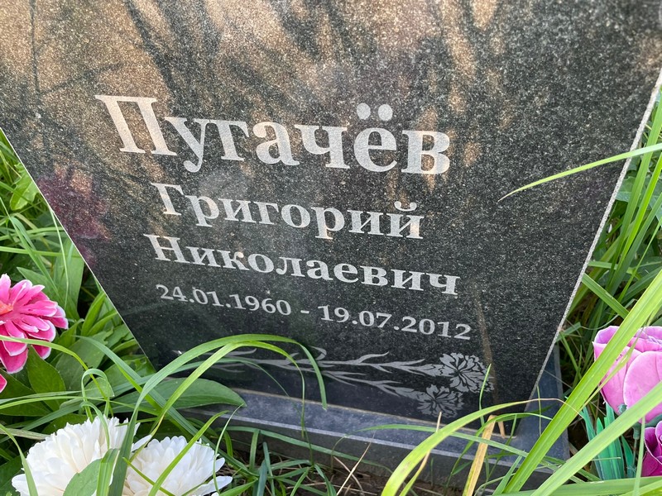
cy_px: 248
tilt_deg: -49.3
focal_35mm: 26
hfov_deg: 67.3
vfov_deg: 53.1
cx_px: 331
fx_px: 497
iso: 80
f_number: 1.6
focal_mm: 4.2
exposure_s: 1/121
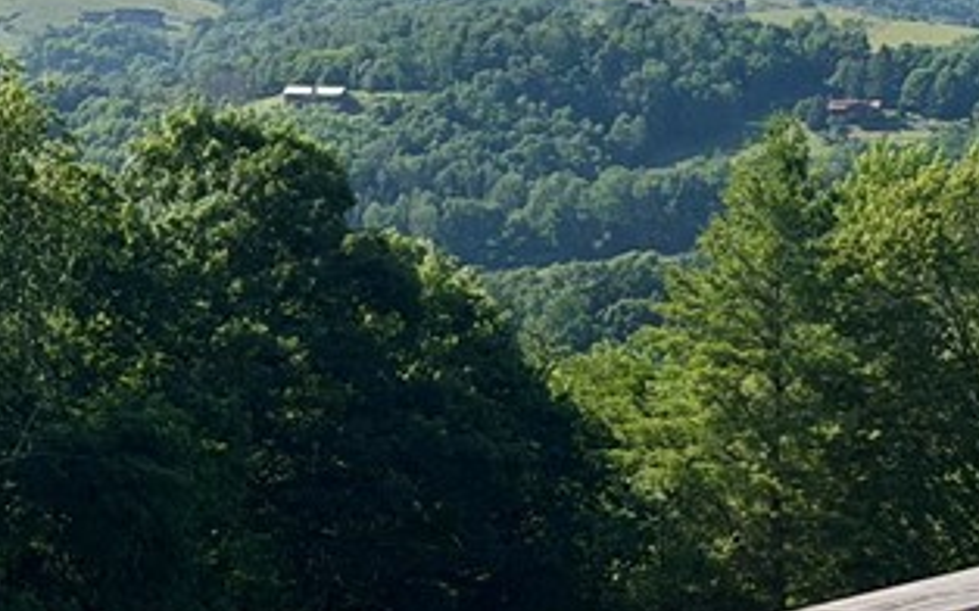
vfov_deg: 7.9
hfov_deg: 12.5
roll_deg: -1.3
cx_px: -3
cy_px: 6
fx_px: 4427
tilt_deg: +0.7
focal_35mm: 166
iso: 64
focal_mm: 6.76
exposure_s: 1/7143
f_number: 1.78
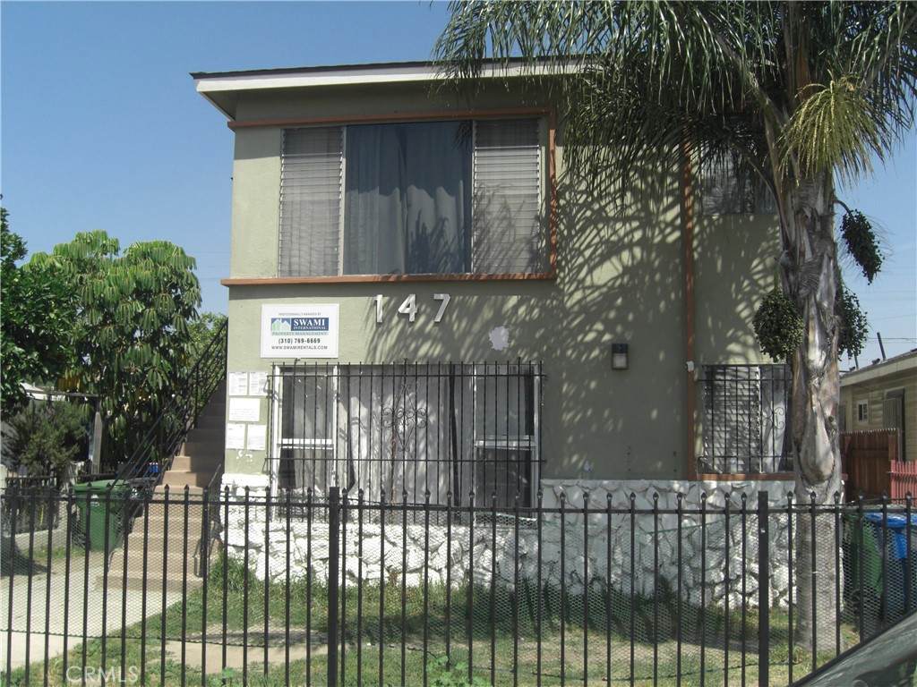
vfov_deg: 37.7
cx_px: 458
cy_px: 344
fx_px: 1007
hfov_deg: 49.0
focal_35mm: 38
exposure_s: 1/640
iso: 80
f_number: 4
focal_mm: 7.9
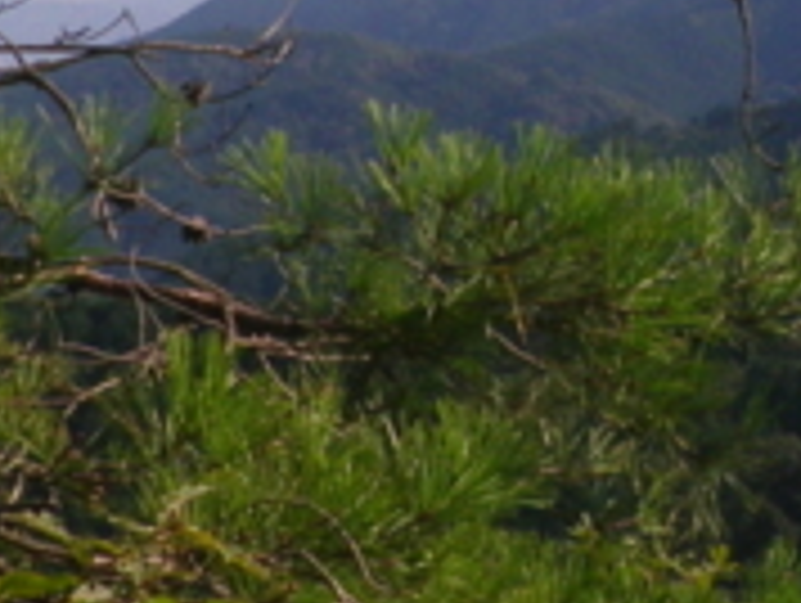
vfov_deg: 9.4
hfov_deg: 11.7
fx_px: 3638
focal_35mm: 157
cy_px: -112
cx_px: 1390
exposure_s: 1/200
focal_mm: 6.2
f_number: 6.3
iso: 64
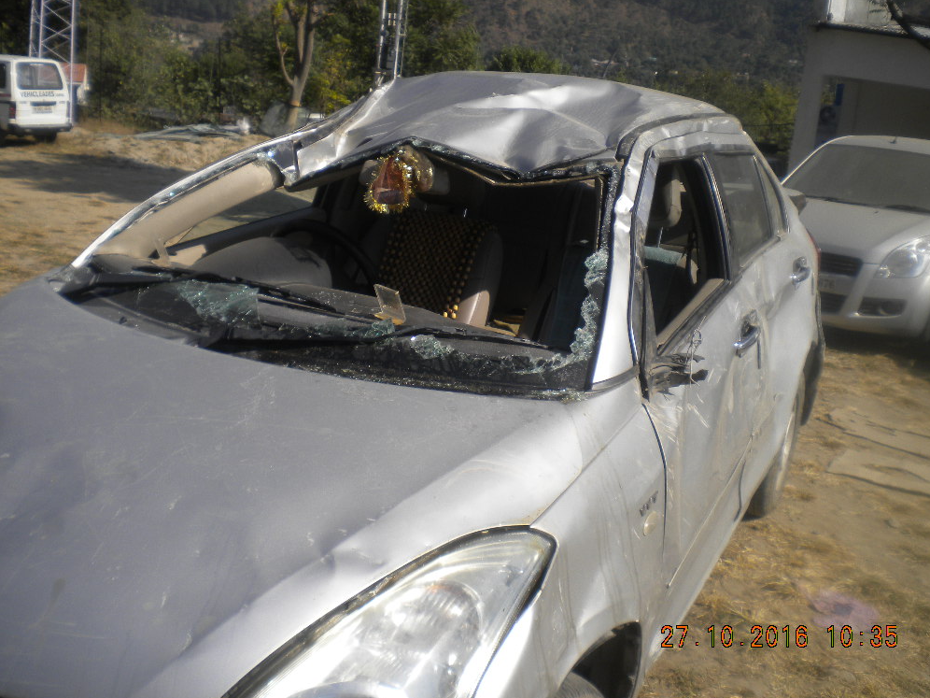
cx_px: 477
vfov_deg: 39.7
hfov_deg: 51.3
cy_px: 353
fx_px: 967
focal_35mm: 36
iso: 80
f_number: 4.6
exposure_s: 1/833
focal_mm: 6.3
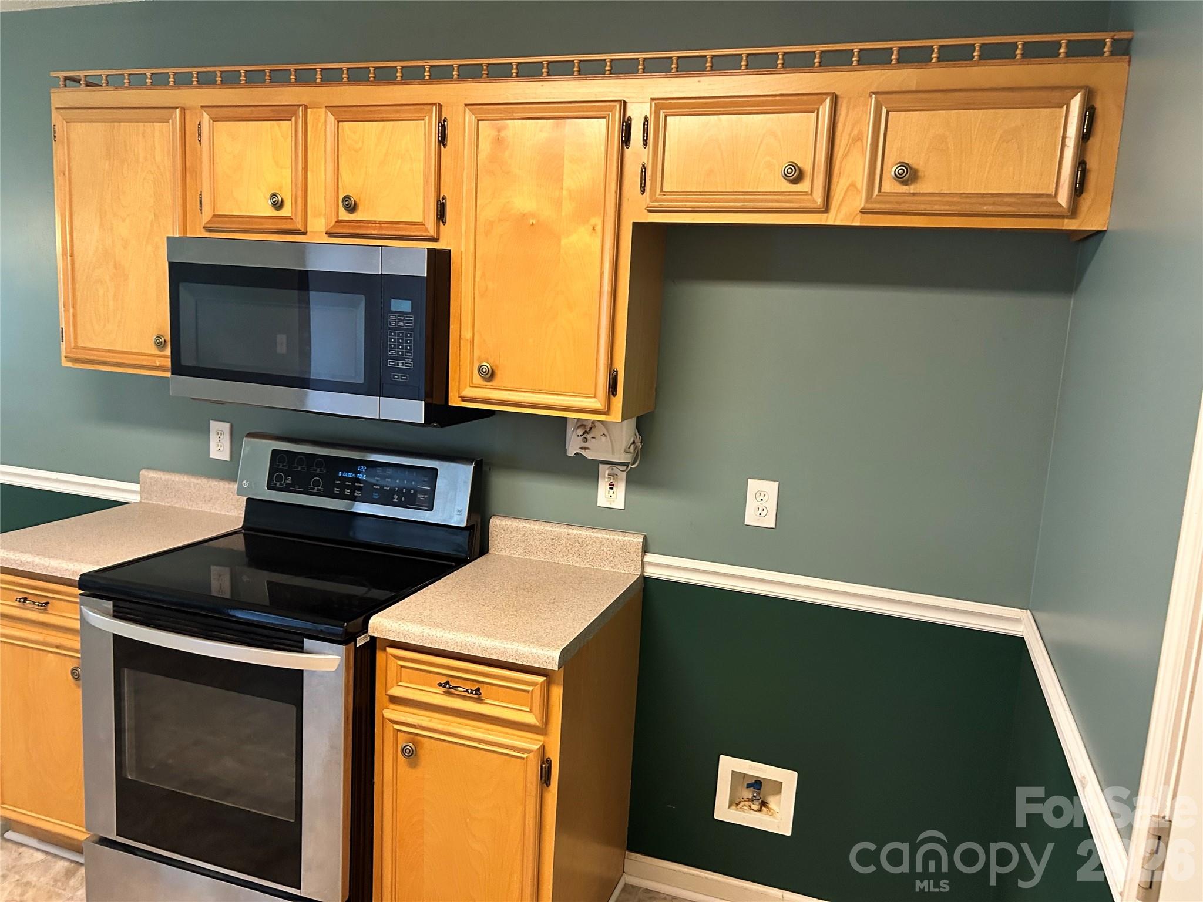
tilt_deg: -8.5
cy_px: 451
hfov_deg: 67.3
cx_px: 602
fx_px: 904
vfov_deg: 53.1
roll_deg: -2.6
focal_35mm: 26
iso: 400
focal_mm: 5.7
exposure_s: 1/60
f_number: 1.5
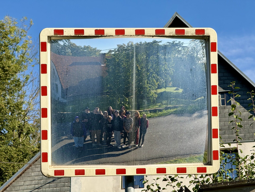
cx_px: 128
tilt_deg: +18.8
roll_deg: +0.2
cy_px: 96
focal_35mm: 120
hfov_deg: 16.4
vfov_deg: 12.3
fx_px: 884
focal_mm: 15.66
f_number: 2.8
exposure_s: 1/1018
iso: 50
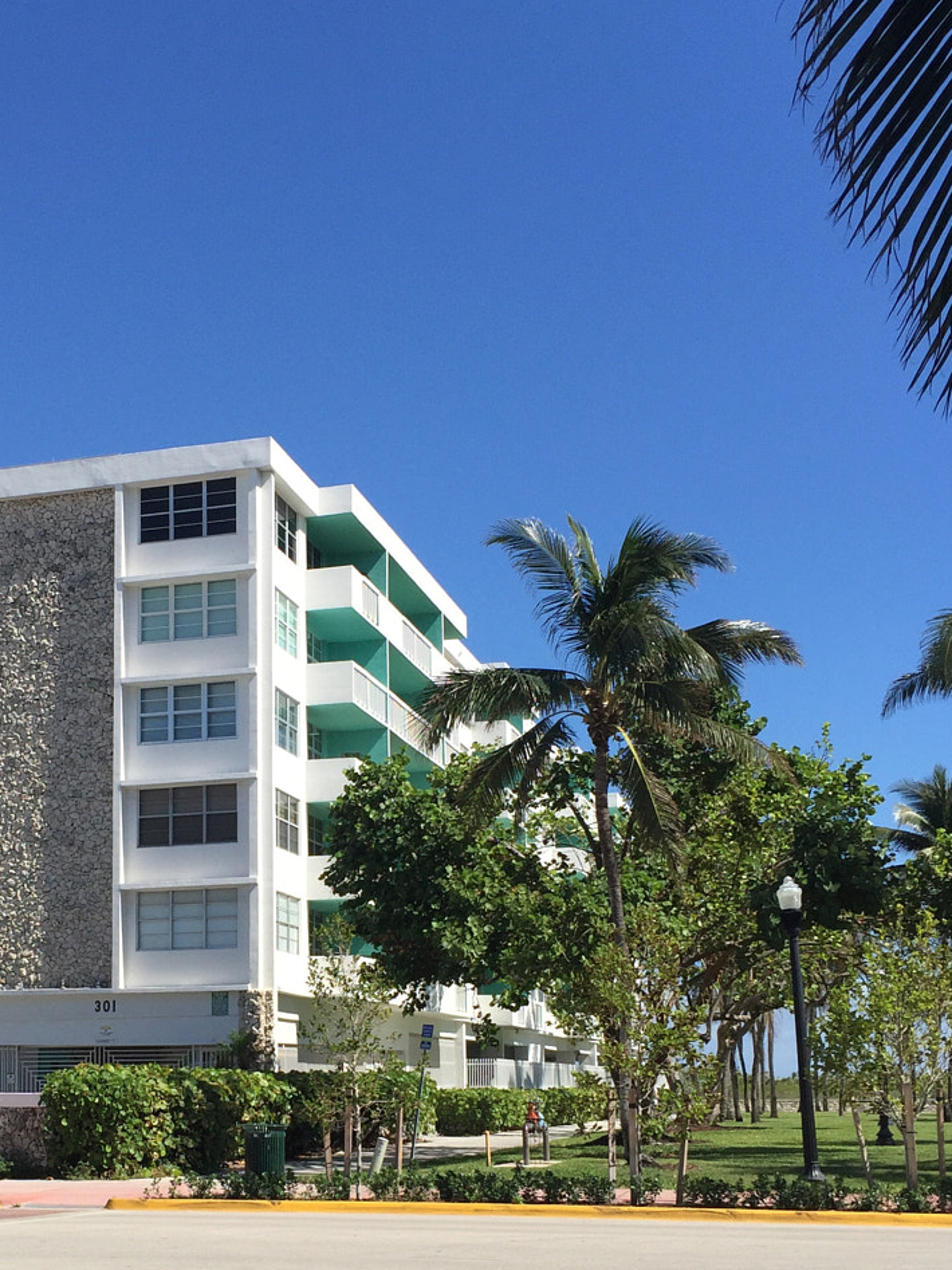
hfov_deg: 29.1
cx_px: 211
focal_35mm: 49
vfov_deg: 38.2
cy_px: 903
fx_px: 1797
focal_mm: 4.15
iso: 32
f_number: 2.2
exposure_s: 1/2326
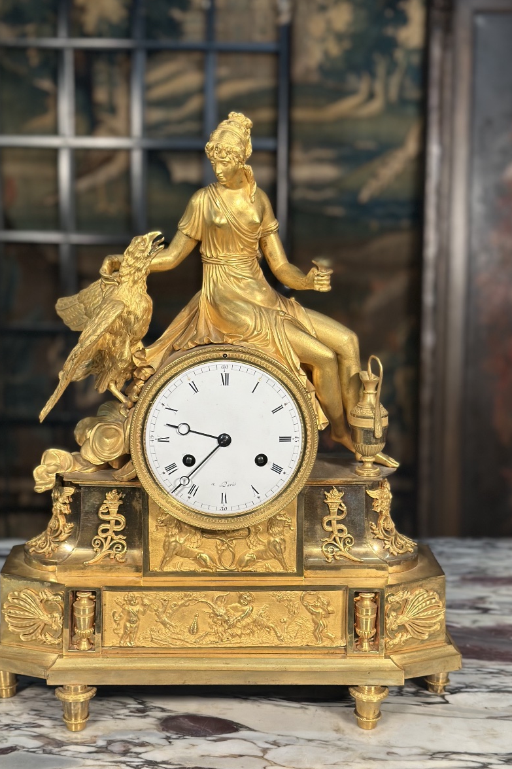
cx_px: 223
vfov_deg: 38.9
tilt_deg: -10.5
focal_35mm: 51
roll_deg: -0.5
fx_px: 1088
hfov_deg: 26.5
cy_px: 388
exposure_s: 1/100
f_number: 1.78
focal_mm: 6.86
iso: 64
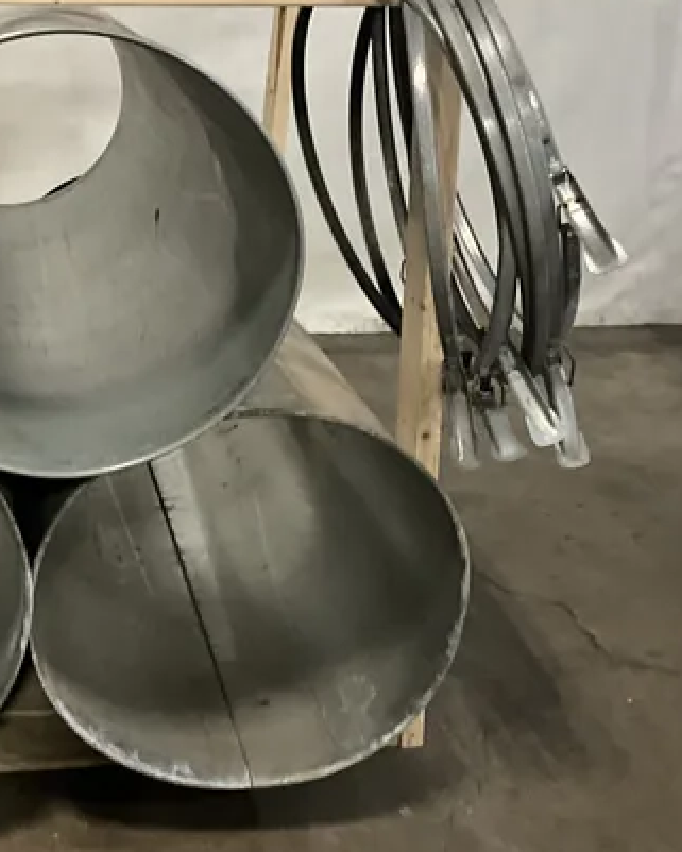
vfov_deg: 35.3
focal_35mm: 53
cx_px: 106
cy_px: 369
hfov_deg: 27.8
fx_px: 1337
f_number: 1.8
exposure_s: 1/41
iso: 320
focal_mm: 3
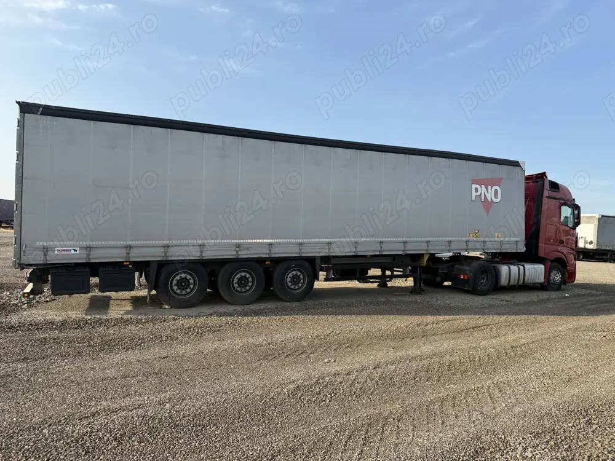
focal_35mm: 24
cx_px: 308
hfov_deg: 71.6
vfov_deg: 56.8
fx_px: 426
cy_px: 230
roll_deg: -2.3
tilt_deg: +2.0
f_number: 1.78
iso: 80
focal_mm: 6.76
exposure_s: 1/2232
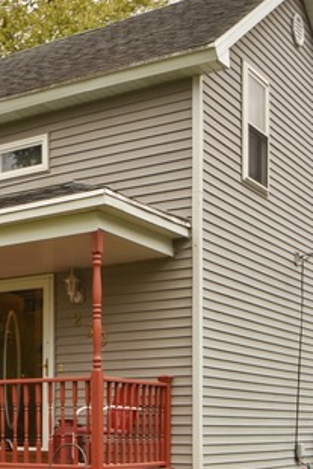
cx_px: 18
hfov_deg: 21.3
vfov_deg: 32.3
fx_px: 808
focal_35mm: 62
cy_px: 269
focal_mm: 20
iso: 200
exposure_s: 1/60
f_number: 5.6
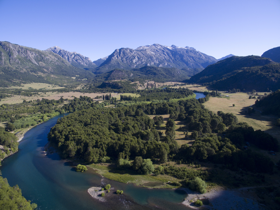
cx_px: 140
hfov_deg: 81.8
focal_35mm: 20
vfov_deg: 65.9
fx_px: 162
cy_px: 105
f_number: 2.8
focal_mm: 3.61
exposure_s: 1/610
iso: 100
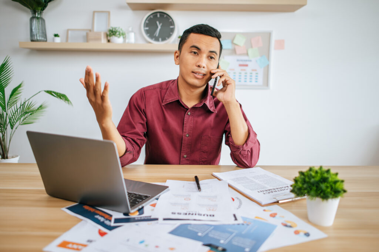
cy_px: 126
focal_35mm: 28
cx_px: 190
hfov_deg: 65.5
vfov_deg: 46.3
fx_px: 295
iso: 200
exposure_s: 1/200
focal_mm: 28
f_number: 1.8
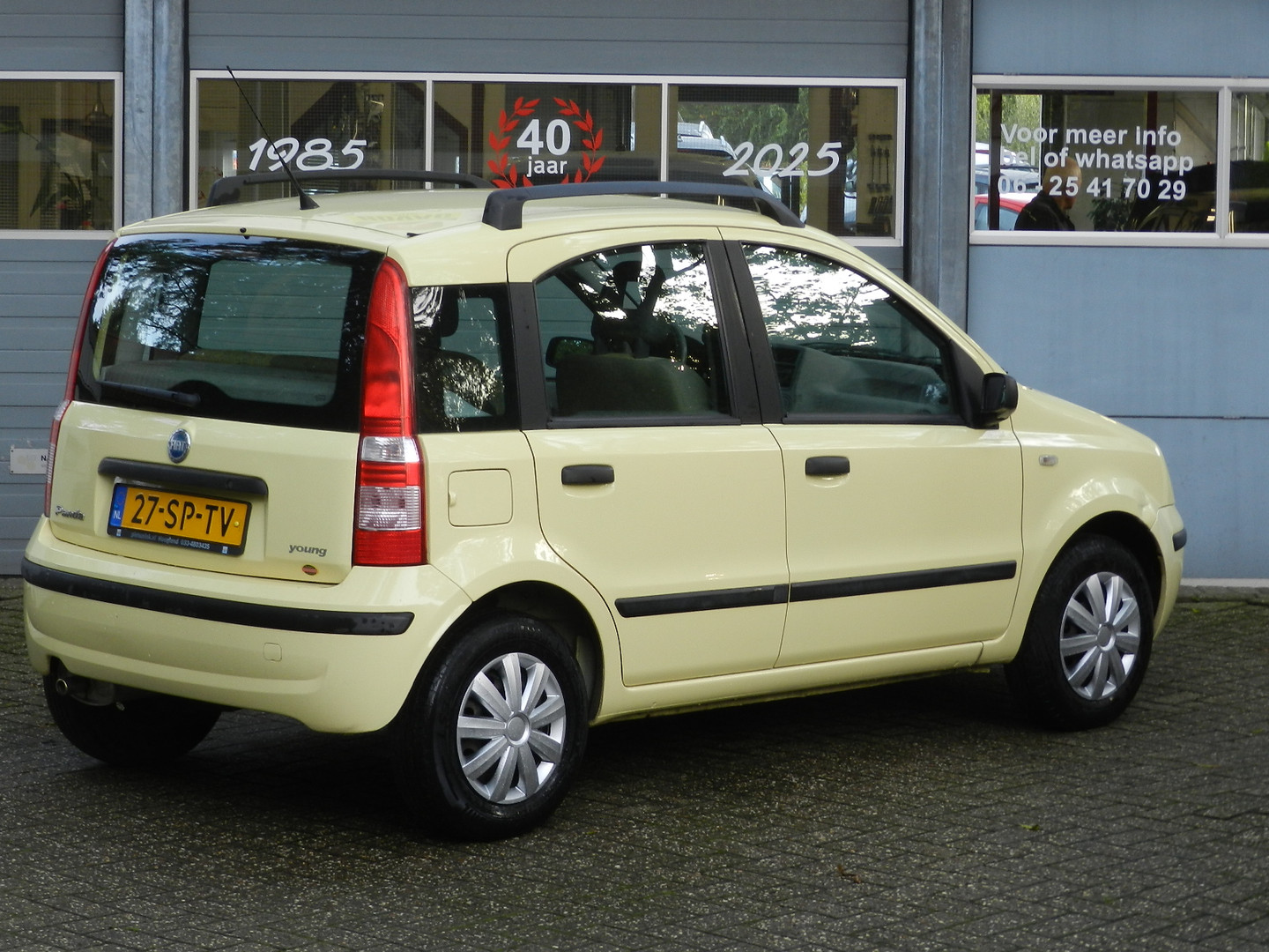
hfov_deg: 19.6
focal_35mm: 100
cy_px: 476
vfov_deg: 14.8
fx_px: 3666
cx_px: 634
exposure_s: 1/60
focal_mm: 17.7
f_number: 4.6
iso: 160
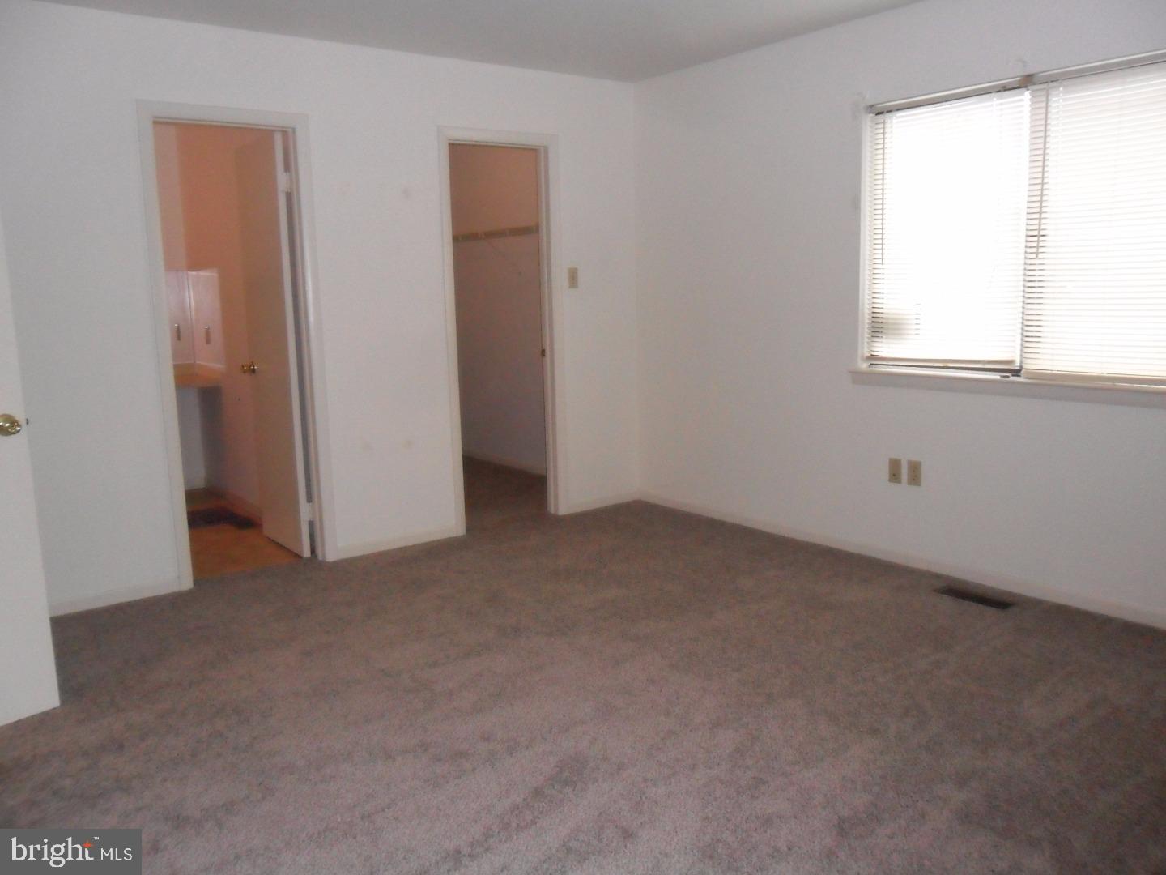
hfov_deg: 65.3
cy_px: 438
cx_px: 583
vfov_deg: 51.4
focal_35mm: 27
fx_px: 909
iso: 400
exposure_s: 1/45
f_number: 3.5
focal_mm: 4.9
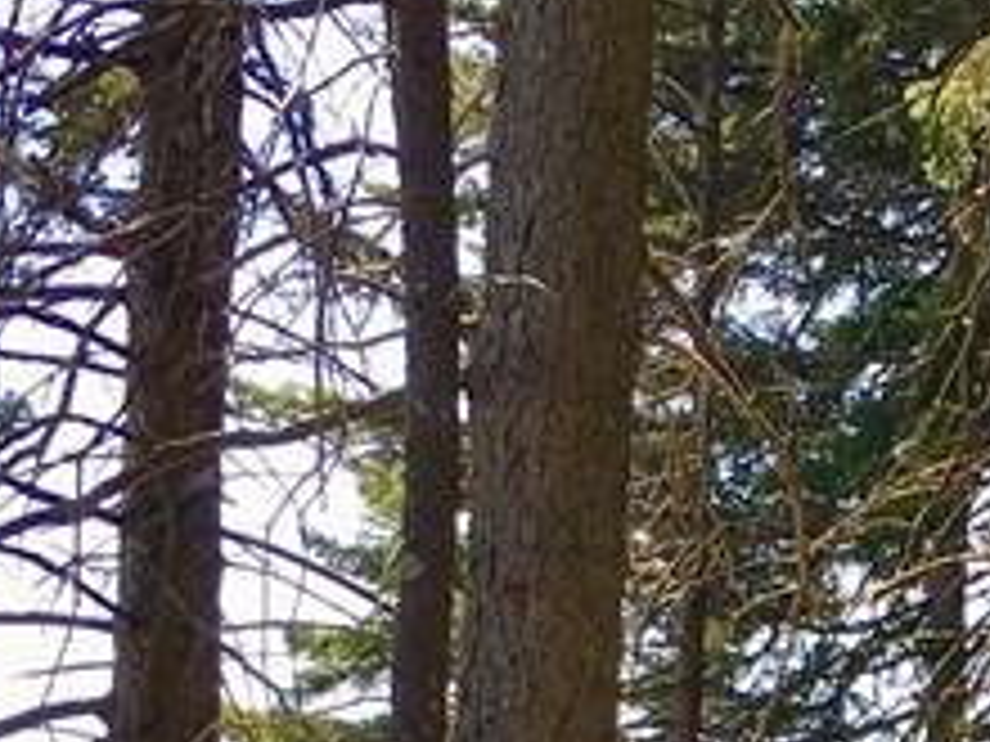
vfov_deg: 10.3
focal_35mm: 135
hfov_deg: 14.1
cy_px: 1408
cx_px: 1228
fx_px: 3861
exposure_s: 1/490
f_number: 2.2
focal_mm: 4.15
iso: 25
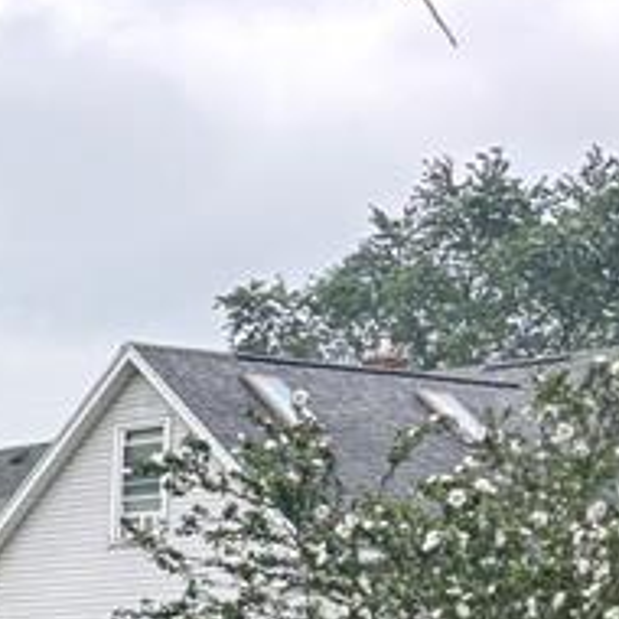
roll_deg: -1.6
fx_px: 2509
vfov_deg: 13.4
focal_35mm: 124
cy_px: 893
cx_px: -961
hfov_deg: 11.2
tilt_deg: -5.0
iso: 50
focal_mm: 5.96
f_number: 1.6
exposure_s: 1/587
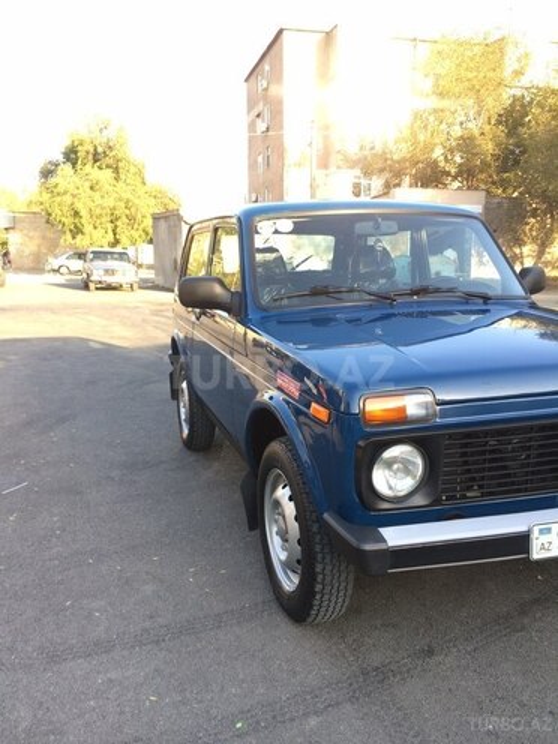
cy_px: 372
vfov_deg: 61.7
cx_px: 279
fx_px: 623
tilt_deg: -13.5
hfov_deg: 48.2
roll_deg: +3.0
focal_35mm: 29
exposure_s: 1/123
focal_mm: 4.15
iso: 32
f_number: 2.2
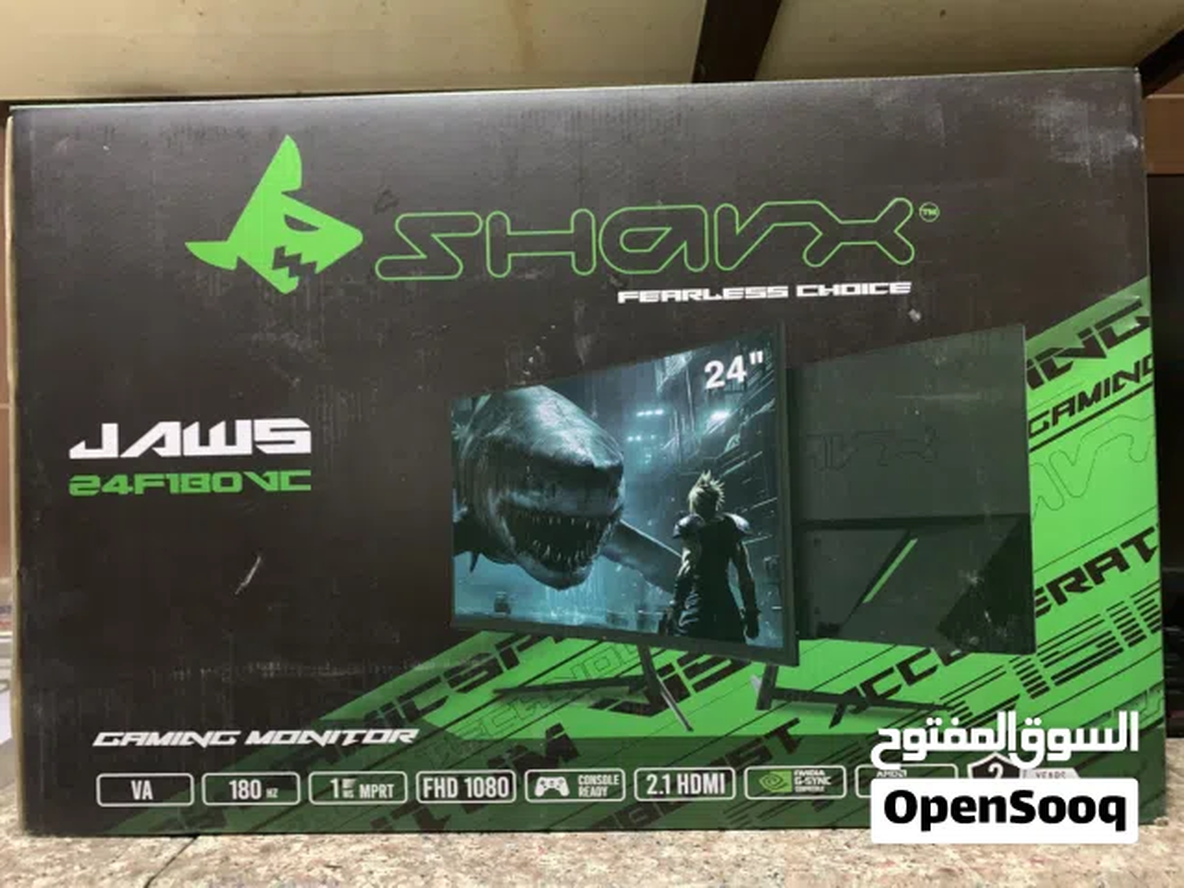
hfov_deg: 67.3
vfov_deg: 53.1
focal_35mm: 26
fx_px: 889
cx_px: 592
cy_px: 444
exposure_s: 1/25
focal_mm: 4.25
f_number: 1.8
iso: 640
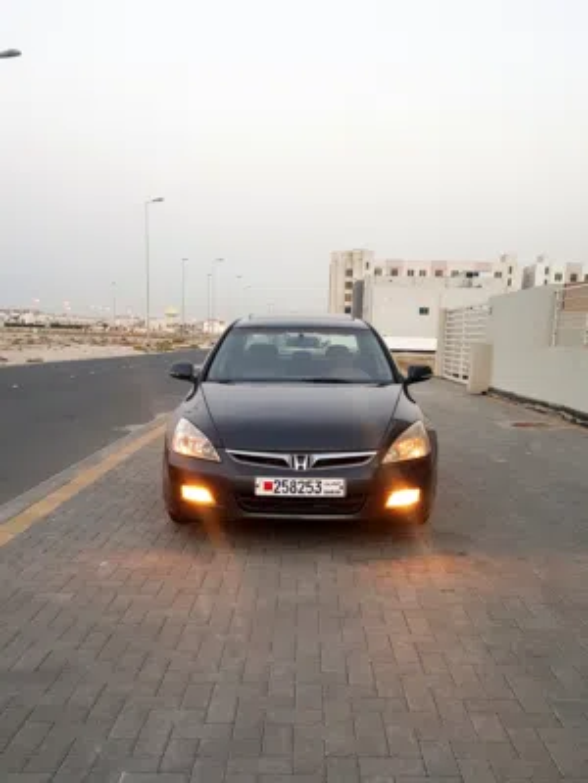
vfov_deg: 67.3
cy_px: 392
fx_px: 589
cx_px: 294
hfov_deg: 53.1
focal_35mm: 26
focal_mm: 4.2
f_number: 1.7
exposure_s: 1/50
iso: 80
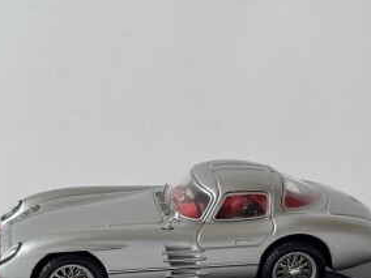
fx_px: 868
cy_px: 230
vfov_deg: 18.0
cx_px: 195
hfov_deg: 24.1
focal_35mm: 81
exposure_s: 1/121
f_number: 1.78
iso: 80
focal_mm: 6.76
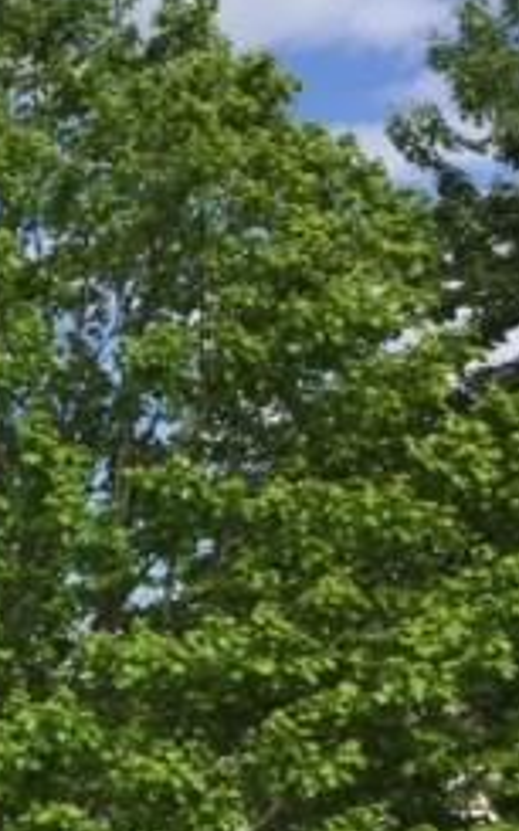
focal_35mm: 86
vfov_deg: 23.8
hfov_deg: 13.0
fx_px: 1947
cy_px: 634
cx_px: -539
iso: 25
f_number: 2.4
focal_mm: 3.3
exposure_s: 1/1217
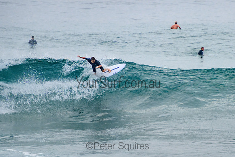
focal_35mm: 549
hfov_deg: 3.8
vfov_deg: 2.5
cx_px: 161
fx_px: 3587
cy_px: 81
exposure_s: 1/1250
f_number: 5.6
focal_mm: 400
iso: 500
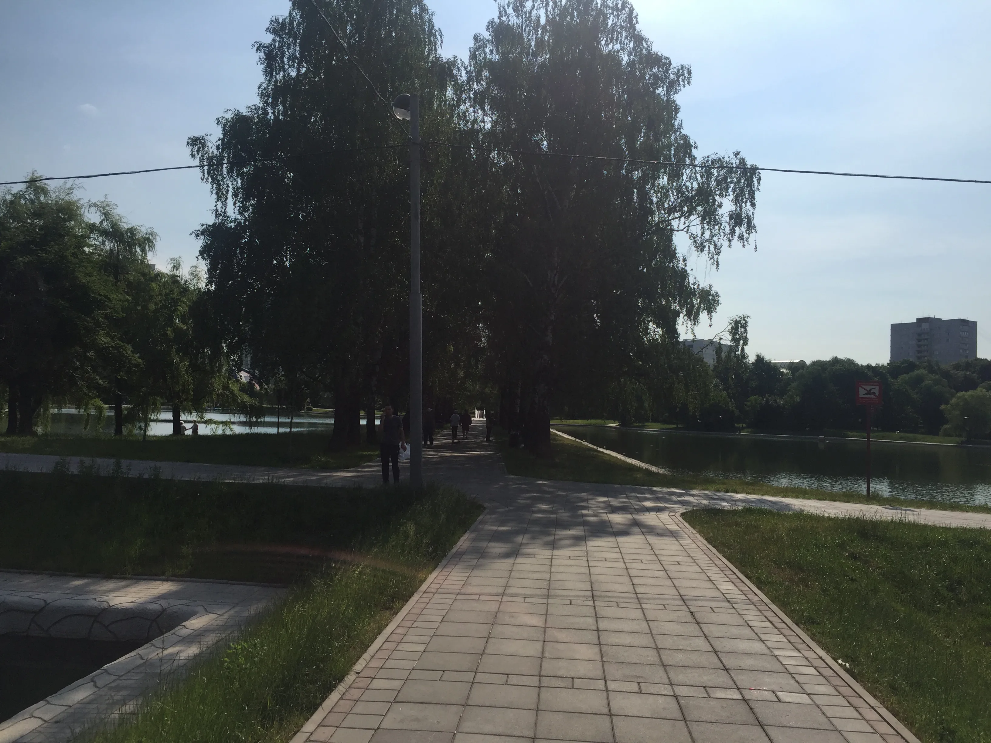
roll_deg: -3.6
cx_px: 496
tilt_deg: +0.1
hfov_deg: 61.7
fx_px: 830
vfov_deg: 48.2
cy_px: 372
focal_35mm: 29
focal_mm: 4.15
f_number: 2.2
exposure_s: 1/4405
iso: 32
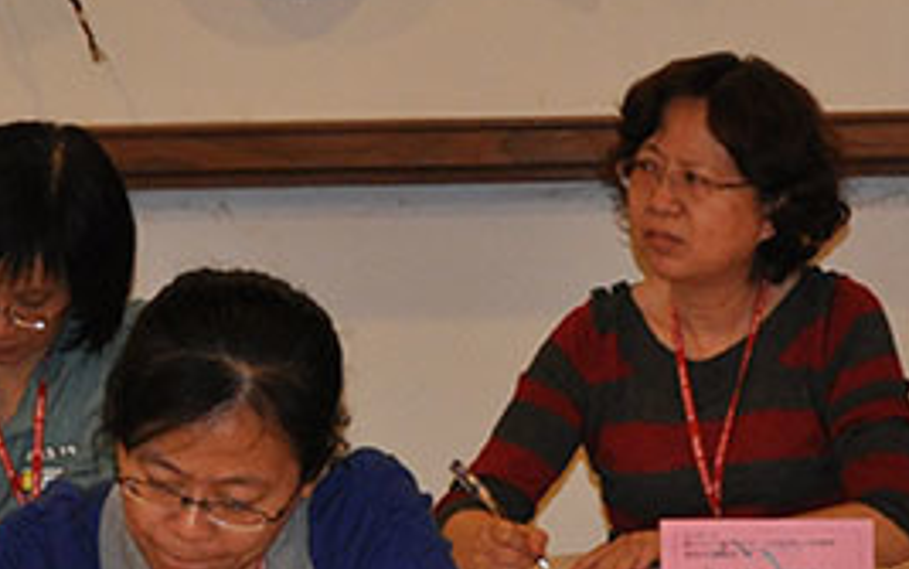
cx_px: 385
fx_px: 5674
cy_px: -34
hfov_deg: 9.2
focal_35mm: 229
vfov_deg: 5.7
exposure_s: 1/60
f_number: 5.3
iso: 800
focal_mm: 40
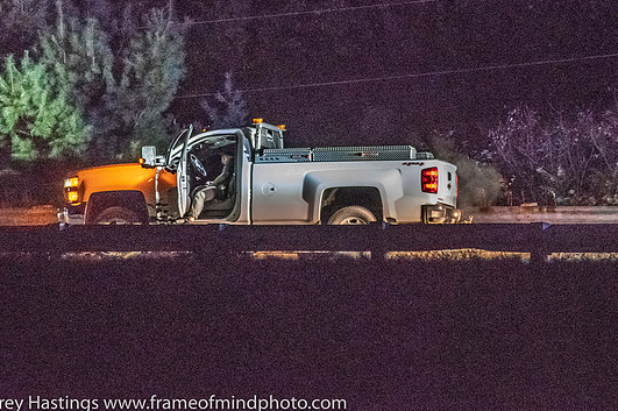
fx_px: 3361
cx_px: 335
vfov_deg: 7.0
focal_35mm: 196
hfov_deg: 10.5
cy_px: 170
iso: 16000
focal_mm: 98
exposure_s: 1/60
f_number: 4.5
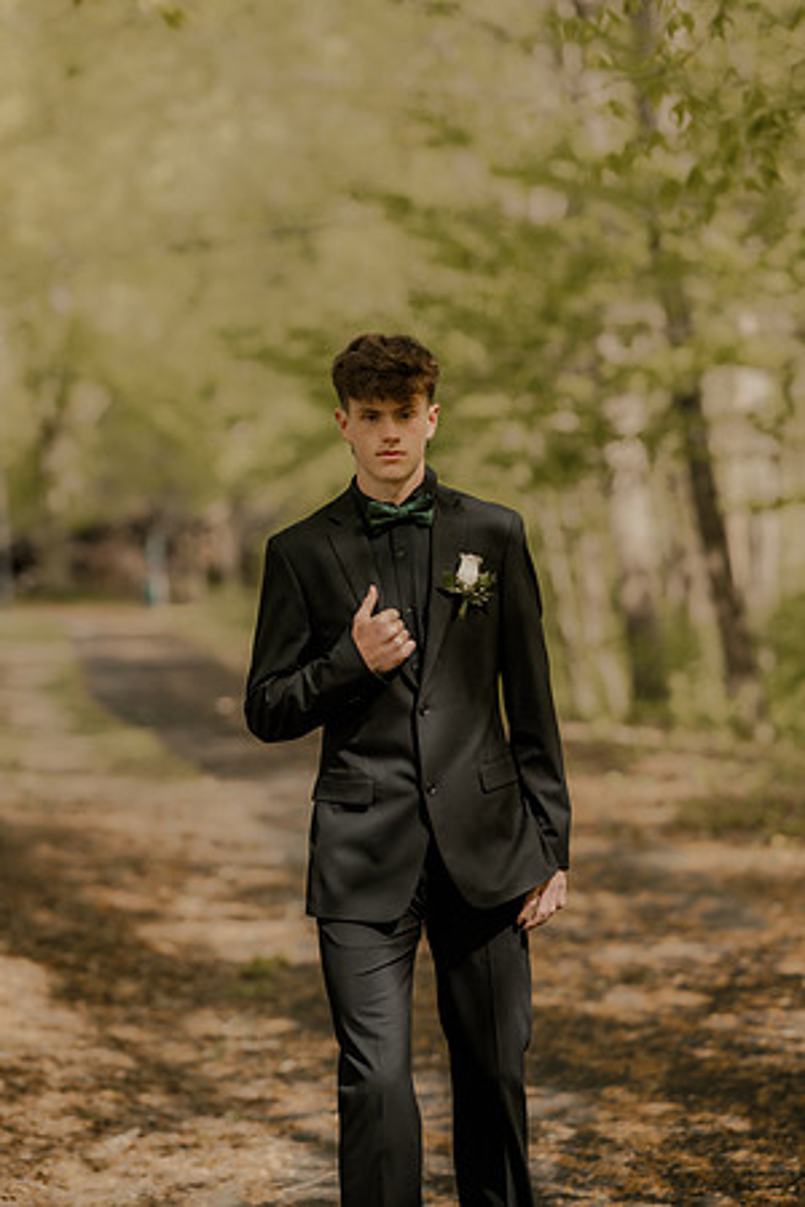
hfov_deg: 16.1
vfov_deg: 23.9
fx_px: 2851
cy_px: 604
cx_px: 402
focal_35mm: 85
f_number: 2
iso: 100
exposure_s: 1/640
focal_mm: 85
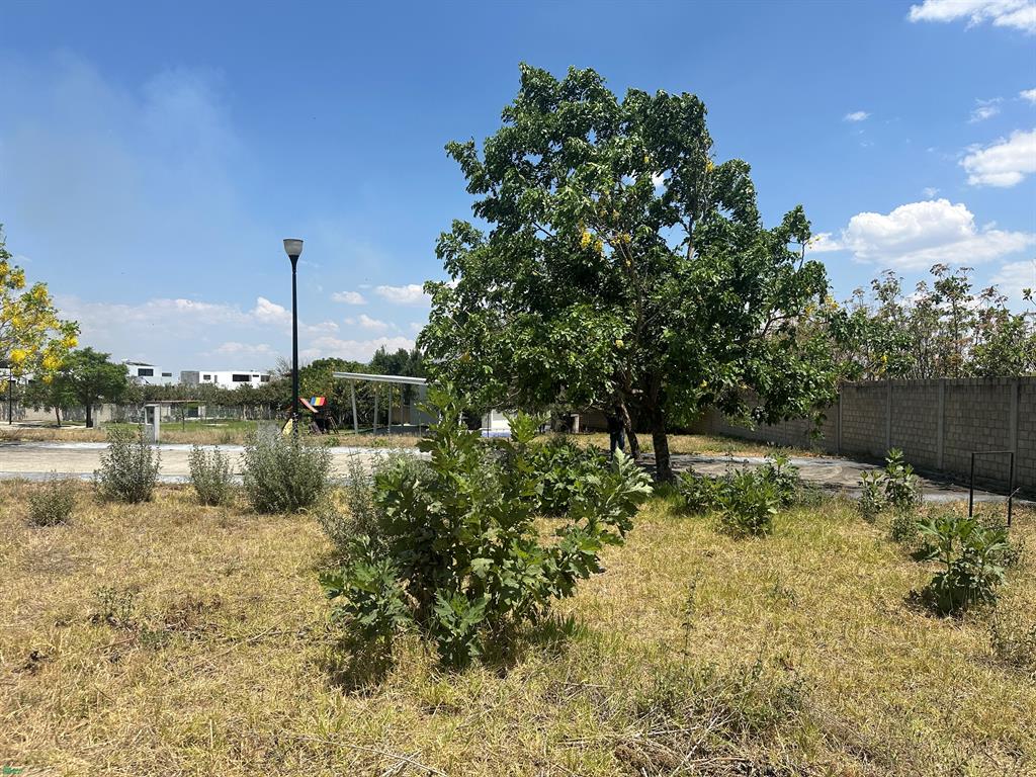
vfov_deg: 56.8
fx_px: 718
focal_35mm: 24
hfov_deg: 71.6
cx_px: 518
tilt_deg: +1.4
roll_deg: -0.3
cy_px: 388
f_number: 1.78
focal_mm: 6.86
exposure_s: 1/4545
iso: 80
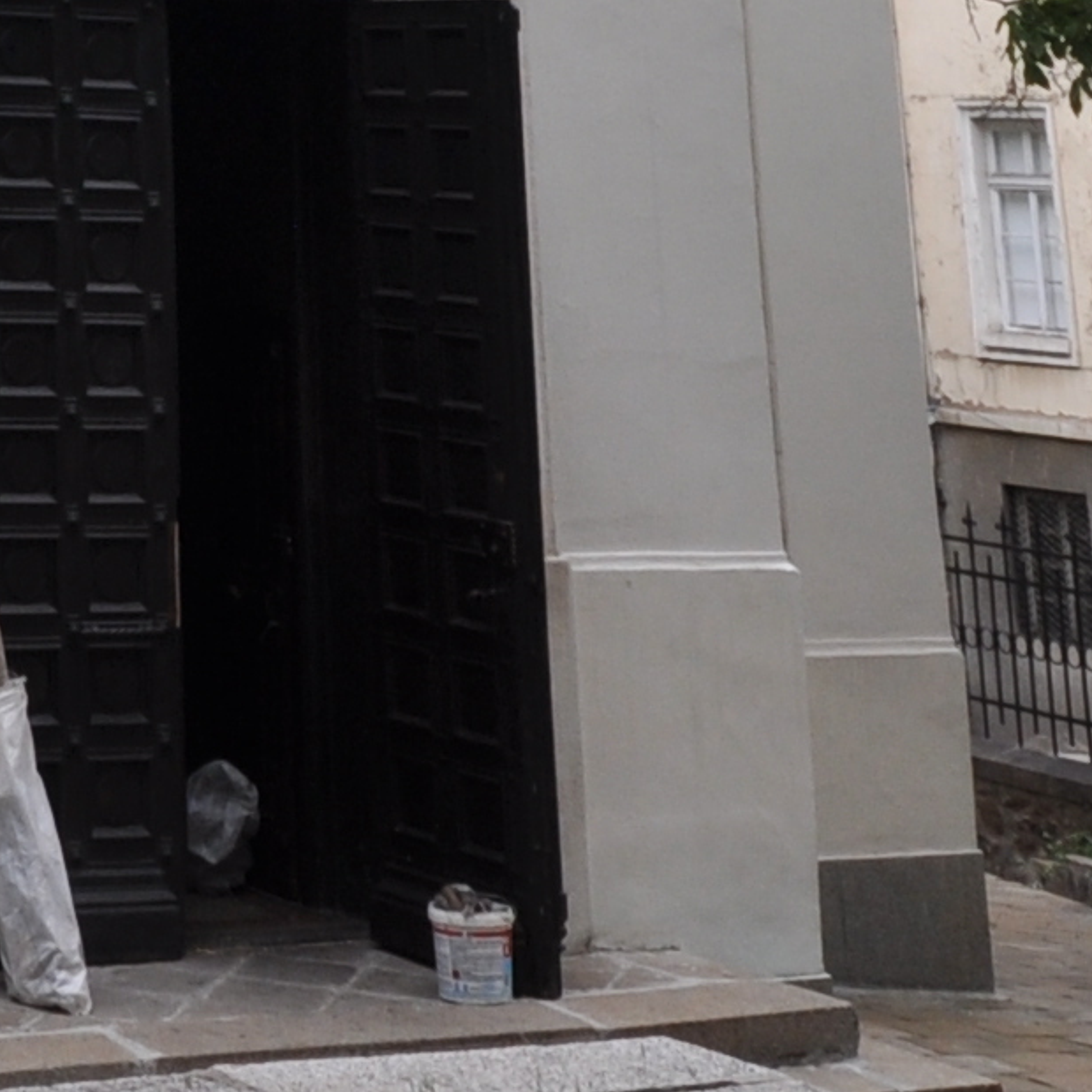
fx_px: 3141
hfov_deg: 18.5
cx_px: -294
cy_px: -986
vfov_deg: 16.1
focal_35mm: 88
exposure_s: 1/250
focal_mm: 10
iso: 200
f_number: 8
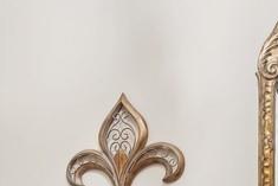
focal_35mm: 65
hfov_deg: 30.9
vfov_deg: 17.2
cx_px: 115
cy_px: 334
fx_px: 502
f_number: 8
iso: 320
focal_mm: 11.5
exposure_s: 1/10
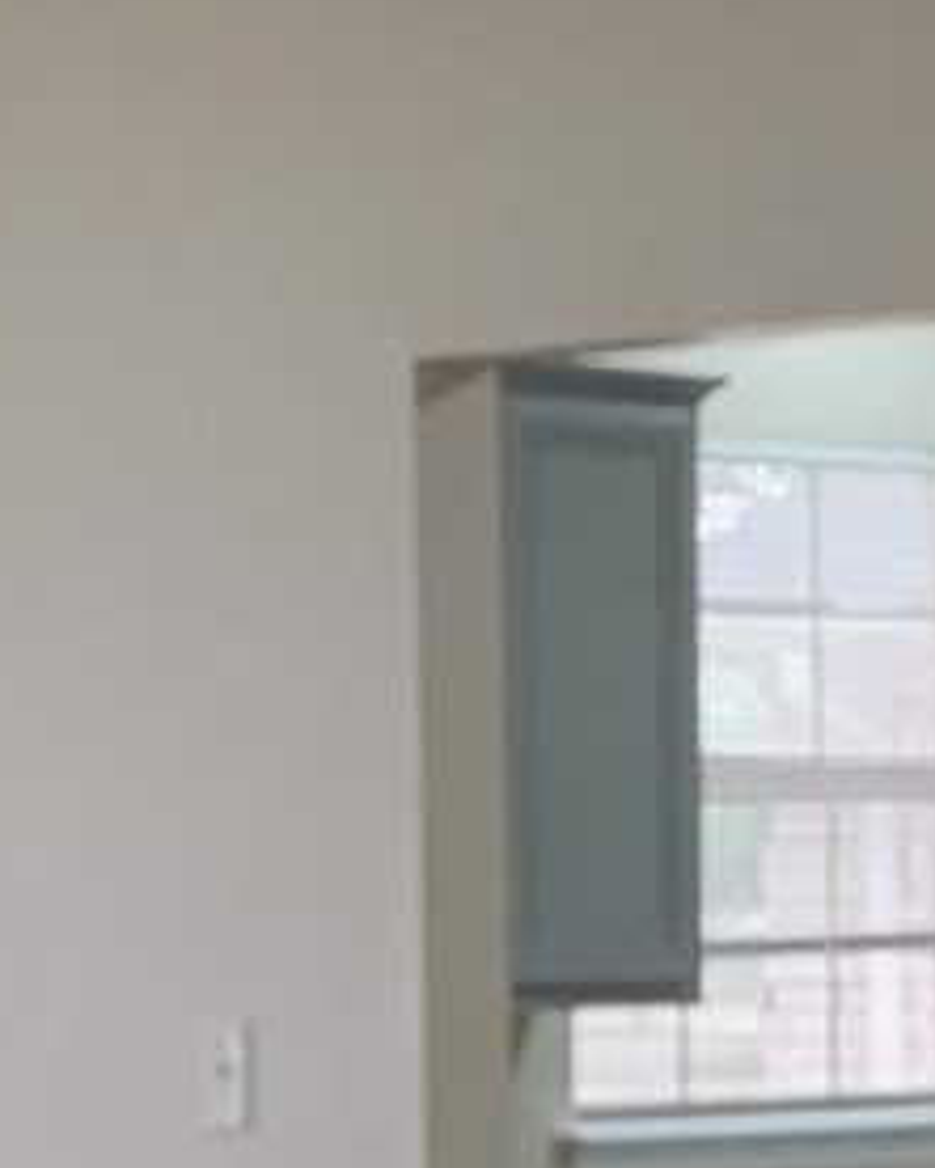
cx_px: 1367
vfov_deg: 10.1
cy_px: 1523
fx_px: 6499
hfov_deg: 8.1
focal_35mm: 188
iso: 125
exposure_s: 1/120
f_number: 1.8
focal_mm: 5.4
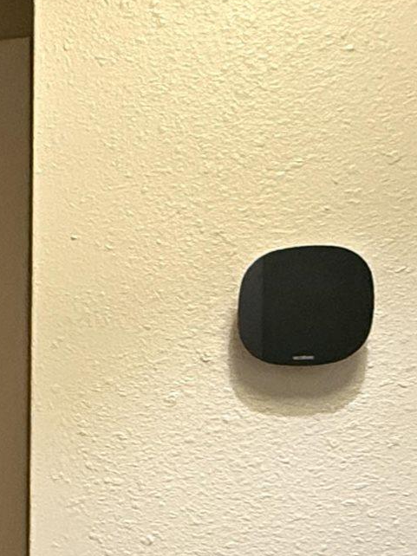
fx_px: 1077
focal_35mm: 67
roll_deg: +0.2
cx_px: -311
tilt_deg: -2.3
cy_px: 502
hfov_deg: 17.9
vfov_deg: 27.9
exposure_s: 1/60
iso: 1250
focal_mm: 2.22
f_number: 2.2
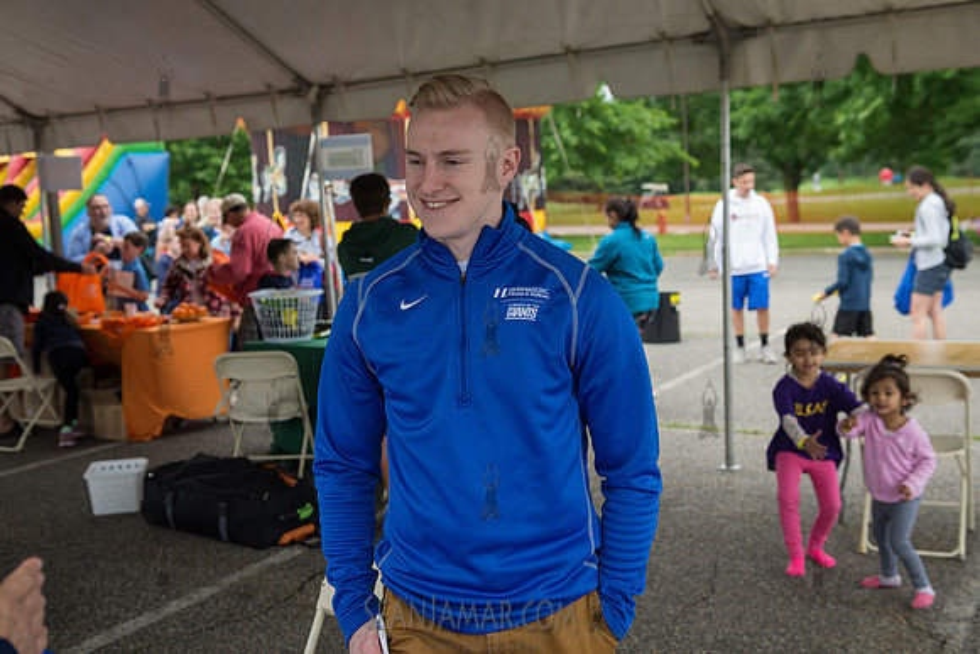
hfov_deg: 48.4
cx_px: 490
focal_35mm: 40
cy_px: 327
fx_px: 1089
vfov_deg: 33.4
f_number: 4.5
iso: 200
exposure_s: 1/320
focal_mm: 40
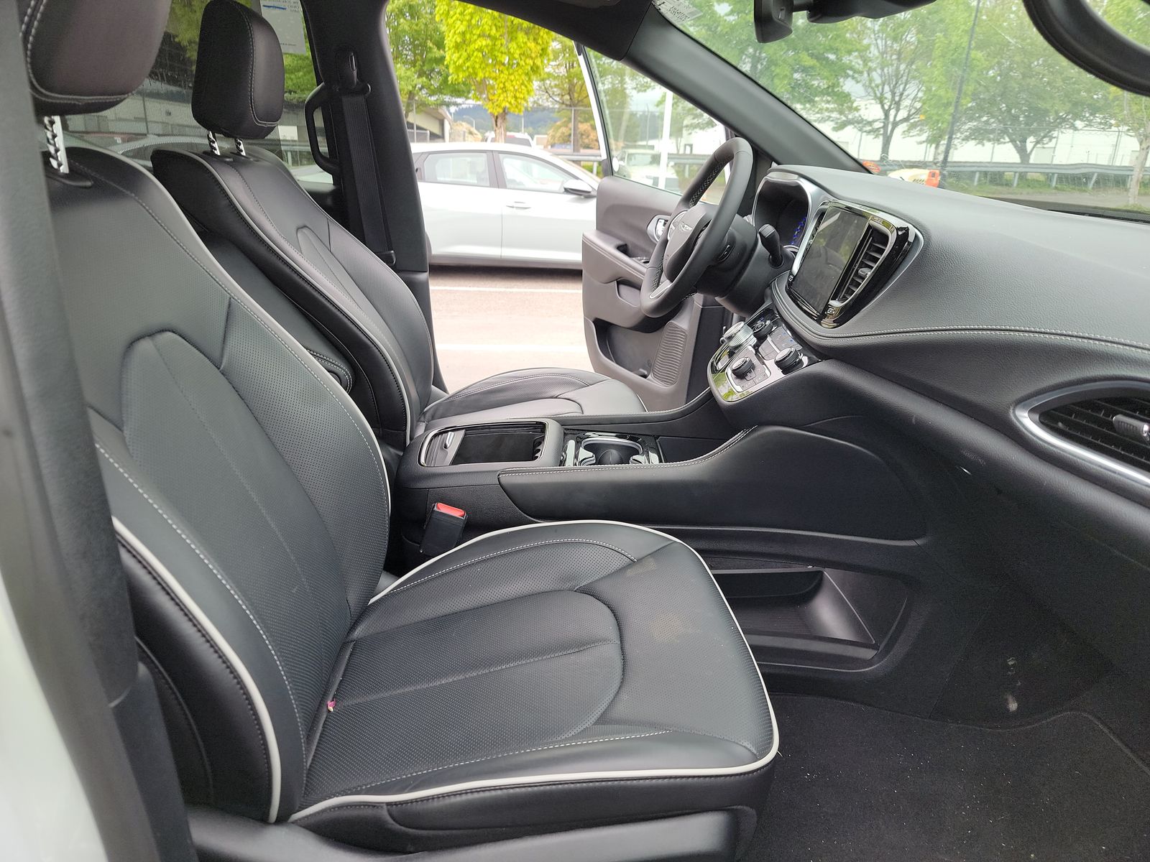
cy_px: 431
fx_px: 797
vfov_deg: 56.8
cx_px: 575
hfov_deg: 71.6
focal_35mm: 24
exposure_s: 1/59
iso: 55
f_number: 1.8
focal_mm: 6.7
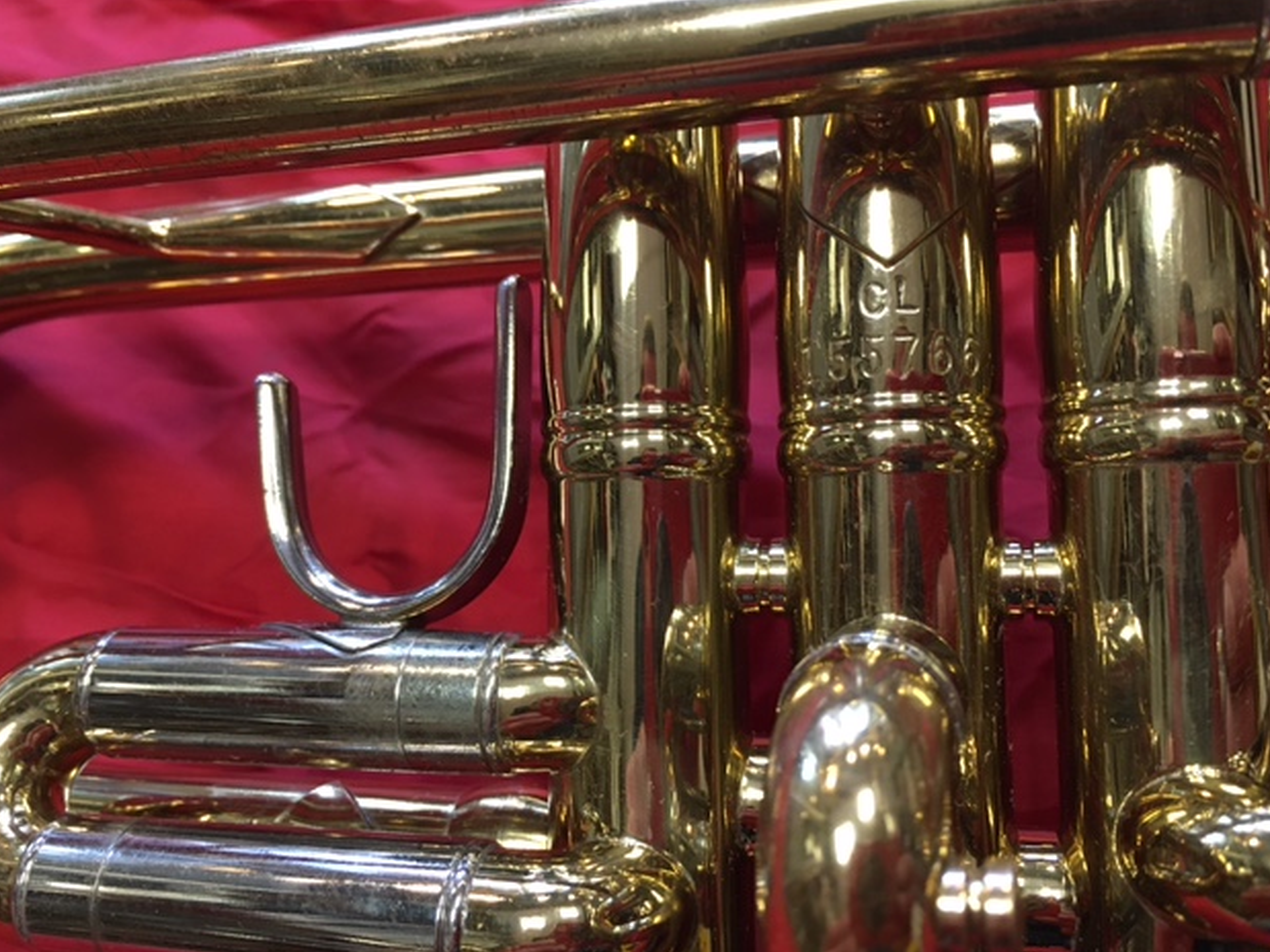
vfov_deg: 46.8
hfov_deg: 60.0
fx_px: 1100
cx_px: 628
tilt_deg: -63.1
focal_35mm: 30
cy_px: 468
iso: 160
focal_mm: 4.15
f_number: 2.2
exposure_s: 1/33
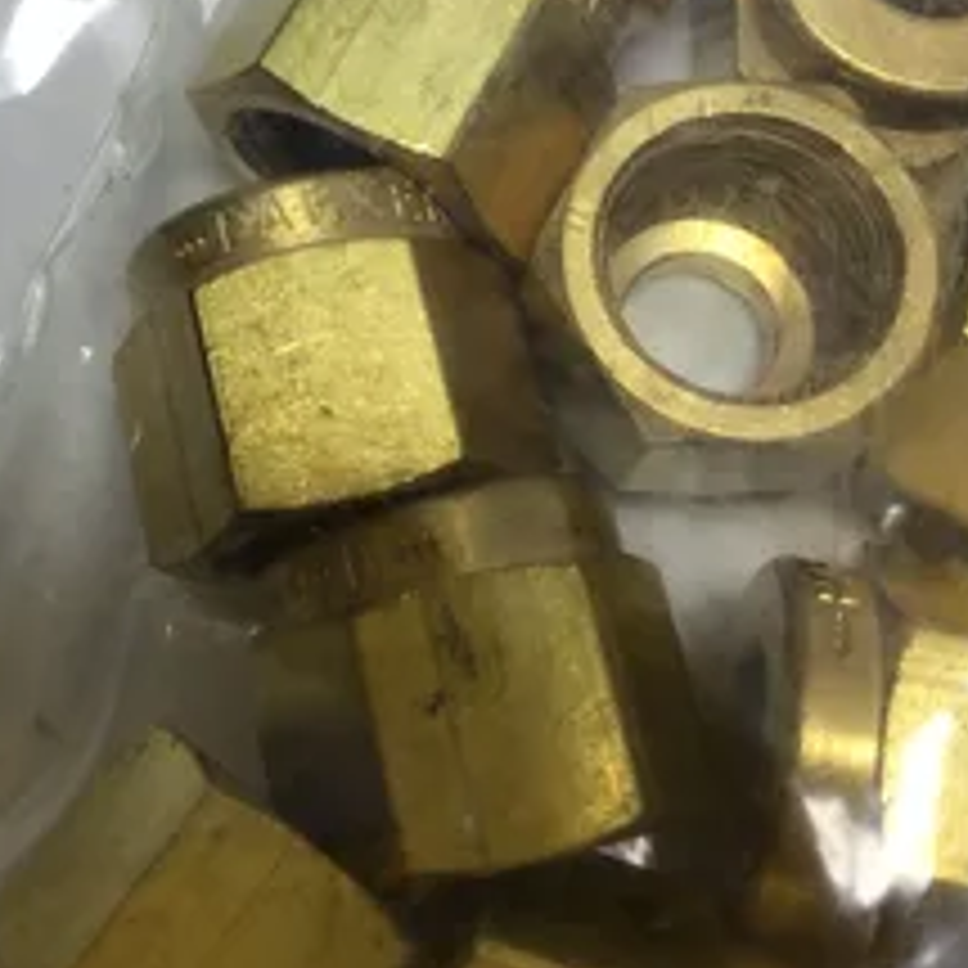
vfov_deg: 33.0
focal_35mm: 51
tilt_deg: -72.4
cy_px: 293
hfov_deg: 33.3
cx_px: 374
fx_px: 1614
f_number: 2.4
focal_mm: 3.3
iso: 25
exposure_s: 1/129
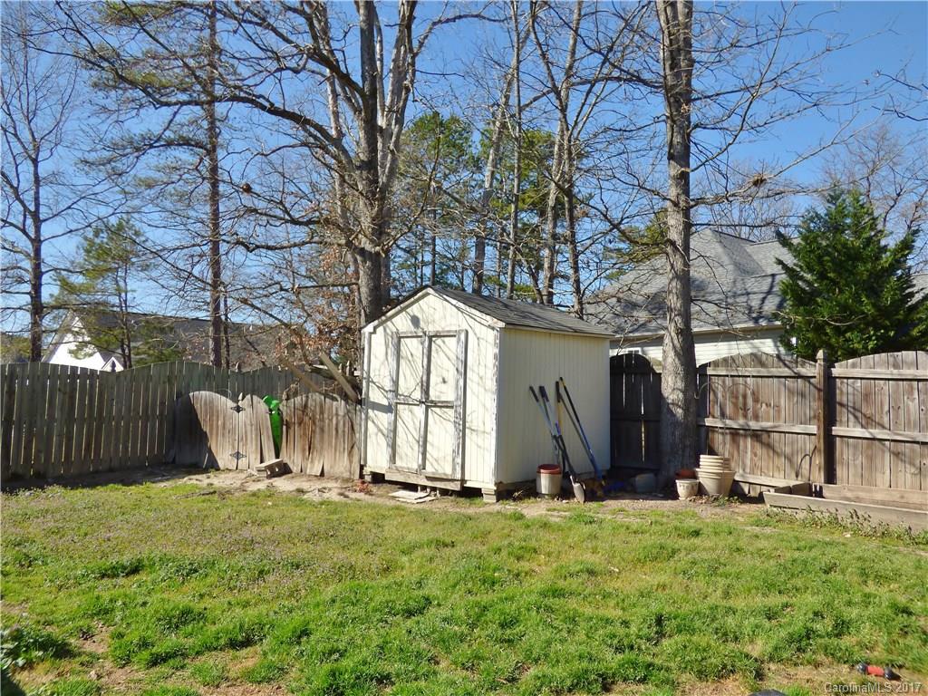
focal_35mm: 28
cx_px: 464
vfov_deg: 49.7
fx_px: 751
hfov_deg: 63.4
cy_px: 348
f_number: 3.2
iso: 100
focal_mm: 4.83
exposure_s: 1/1000
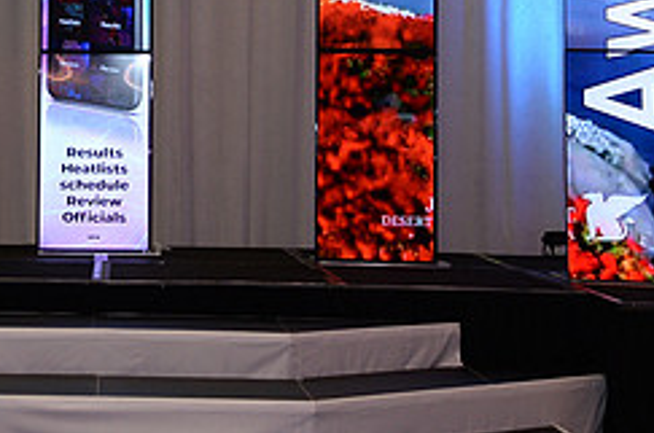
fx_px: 2248
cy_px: -79
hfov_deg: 16.4
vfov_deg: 10.8
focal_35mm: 124
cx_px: 92
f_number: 4.5
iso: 1600
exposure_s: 1/250
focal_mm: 52
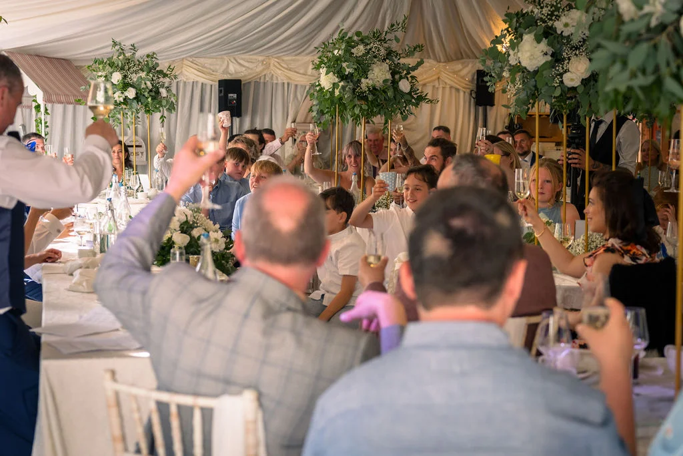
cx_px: 342
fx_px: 1252
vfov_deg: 20.6
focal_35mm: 66
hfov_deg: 30.5
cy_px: 228
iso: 500
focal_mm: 44
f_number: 2.8
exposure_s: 1/200
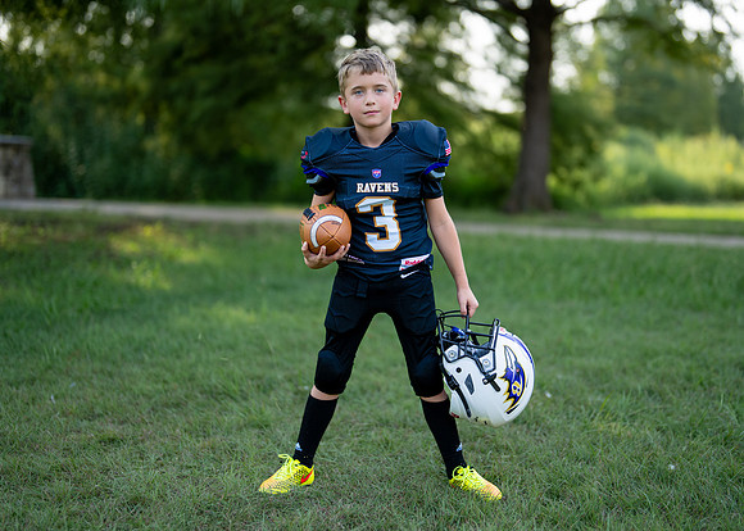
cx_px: 406
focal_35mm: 60
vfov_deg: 23.8
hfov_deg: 32.9
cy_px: 243
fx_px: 1260
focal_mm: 50
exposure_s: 1/1250
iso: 100
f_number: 1.2
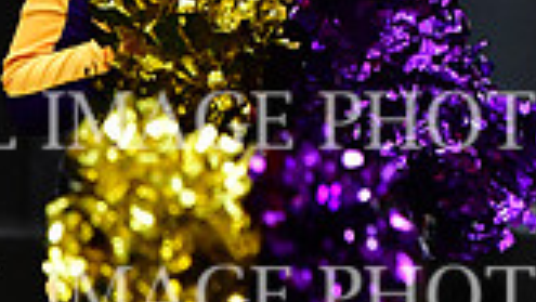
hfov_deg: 2.0
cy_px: 208
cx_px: 297
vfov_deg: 1.1
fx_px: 15727
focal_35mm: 1106
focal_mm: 200
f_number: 3.5
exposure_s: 1/500
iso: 4000
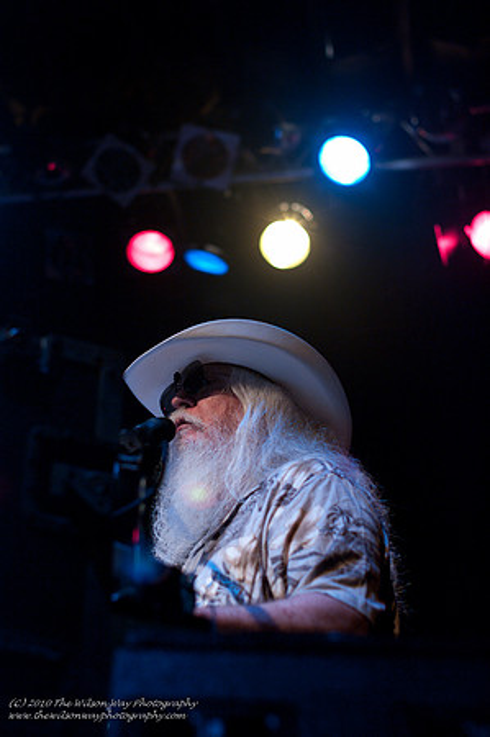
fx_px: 1535
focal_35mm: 75
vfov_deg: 27.0
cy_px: 368
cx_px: 245
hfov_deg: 18.1
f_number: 2.4
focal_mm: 50
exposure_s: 1/90
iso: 800
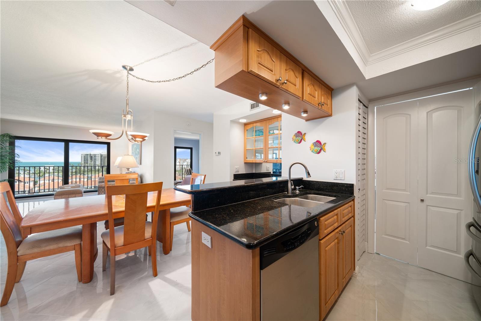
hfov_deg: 112.6
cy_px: 160
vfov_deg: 90.0
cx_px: 240
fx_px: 160
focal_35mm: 12
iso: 100
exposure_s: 1/2.5
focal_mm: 12
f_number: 6.3
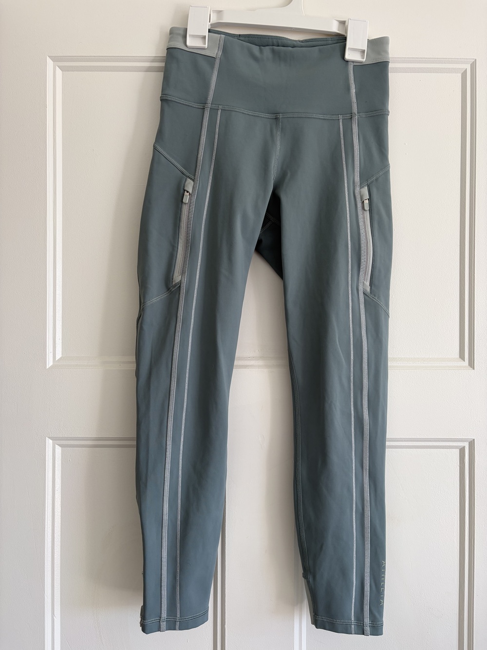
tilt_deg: +1.2
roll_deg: -0.1
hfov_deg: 53.1
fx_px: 488
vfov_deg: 67.3
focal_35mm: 26
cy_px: 325
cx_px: 244
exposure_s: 1/121
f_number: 1.6
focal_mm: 5.96
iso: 40
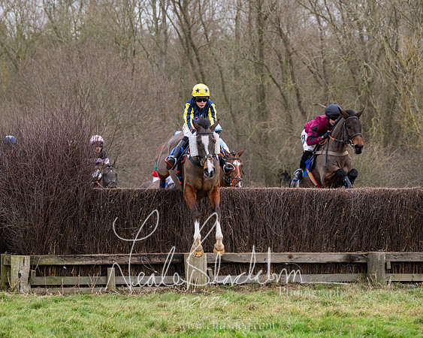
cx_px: 201
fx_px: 2056
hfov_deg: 11.7
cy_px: 161
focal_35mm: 164
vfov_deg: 9.4
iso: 800
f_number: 4
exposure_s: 1/1250
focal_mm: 98
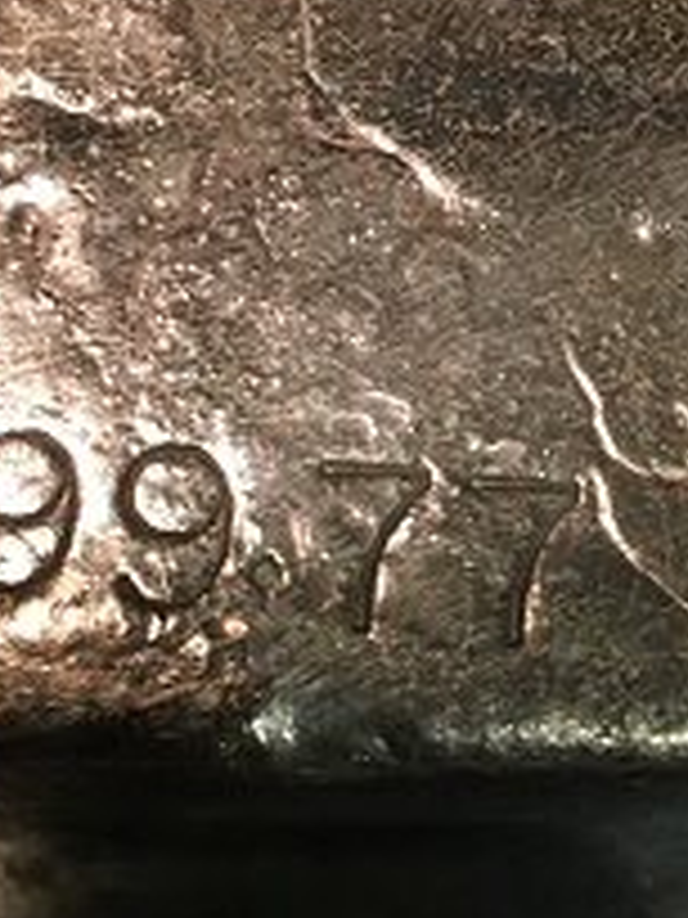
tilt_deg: -70.8
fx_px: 1511
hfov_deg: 25.6
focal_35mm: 57
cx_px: 391
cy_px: 256
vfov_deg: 33.3
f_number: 2.2
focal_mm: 4.15
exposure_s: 1/15
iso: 200
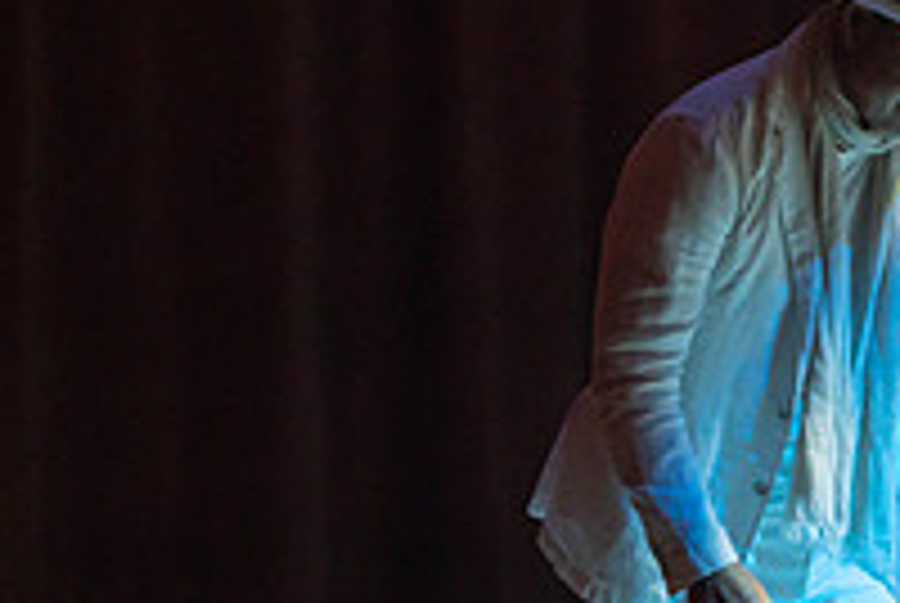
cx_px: 796
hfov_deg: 2.0
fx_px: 25938
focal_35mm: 1036
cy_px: 461
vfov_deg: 1.3
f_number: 5.6
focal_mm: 358
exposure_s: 1/100
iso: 2500
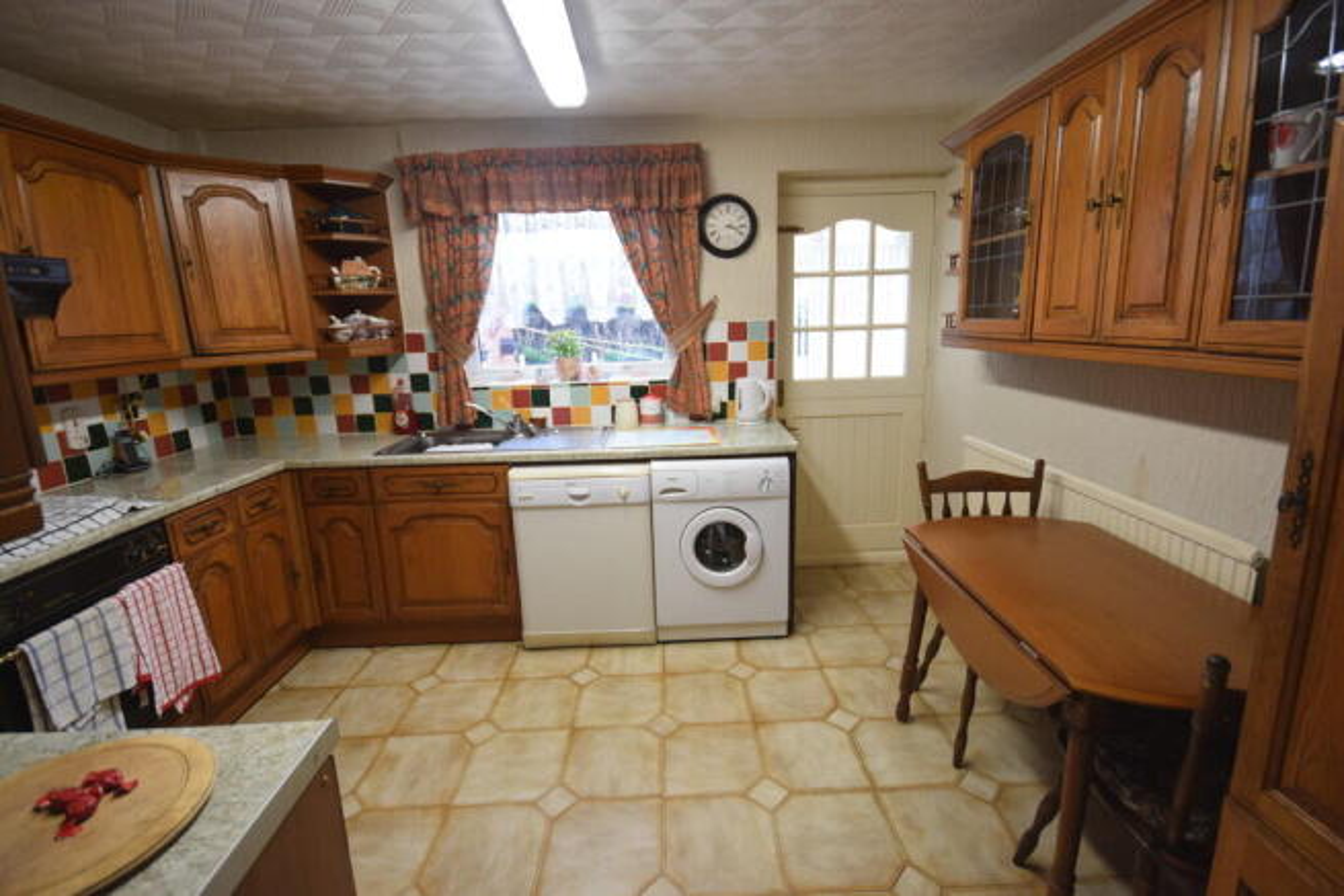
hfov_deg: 100.4
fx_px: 560
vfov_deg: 77.4
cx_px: 672
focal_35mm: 15
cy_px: 448
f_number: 4
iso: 640
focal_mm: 10
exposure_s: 1/60
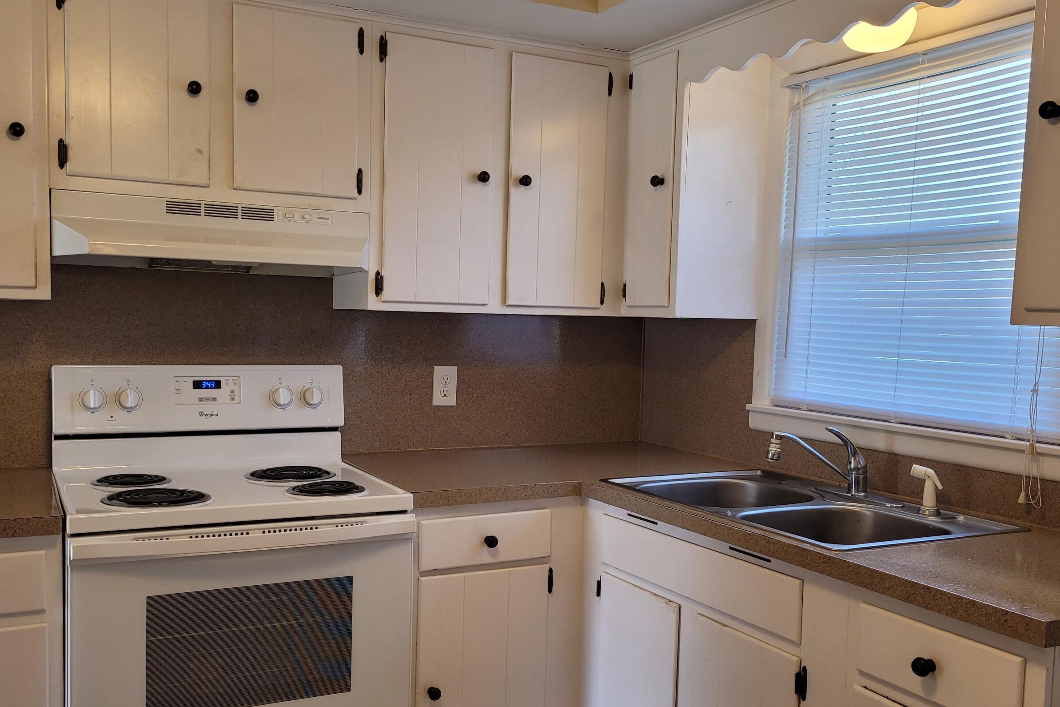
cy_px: 406
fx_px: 1001
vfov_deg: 38.8
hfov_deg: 55.7
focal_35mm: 34
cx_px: 492
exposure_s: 1/120
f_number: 1.8
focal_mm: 5.4
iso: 80
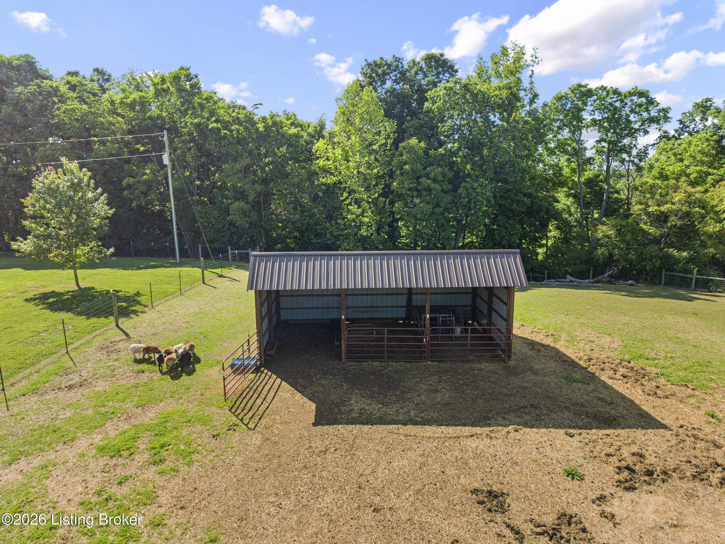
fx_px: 503
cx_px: 362
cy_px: 272
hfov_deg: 71.6
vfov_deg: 56.8
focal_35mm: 24
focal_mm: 8.67
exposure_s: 1/5000
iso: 290
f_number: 1.8
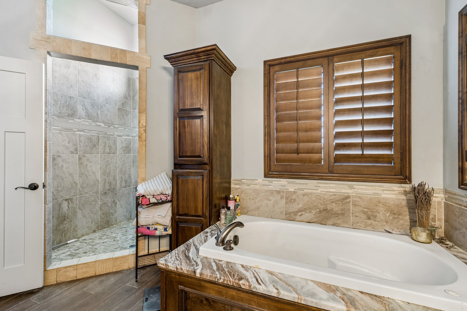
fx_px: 195
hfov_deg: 100.4
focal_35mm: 15
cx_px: 234
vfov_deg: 77.3
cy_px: 156
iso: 200
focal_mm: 10
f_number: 8
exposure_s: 1/5
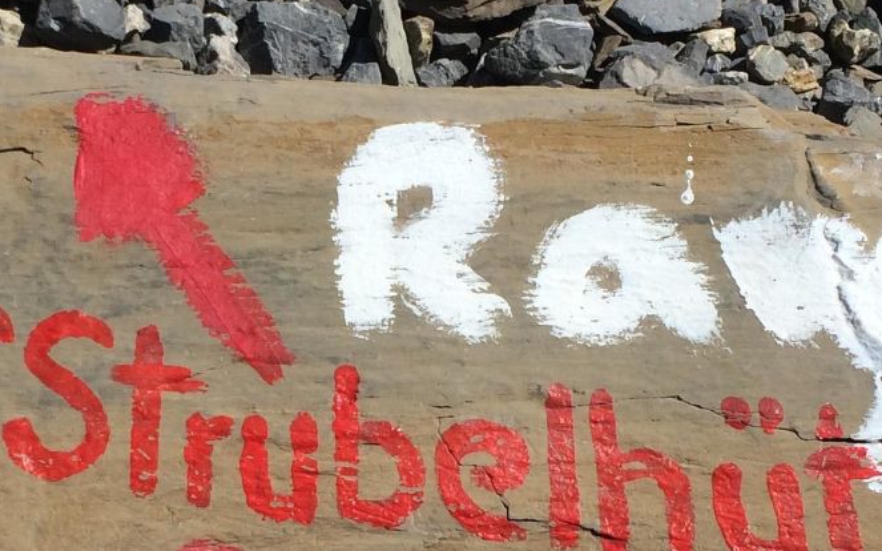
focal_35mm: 95
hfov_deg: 21.8
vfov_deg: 13.7
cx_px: 294
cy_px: 390
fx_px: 2283
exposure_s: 1/4566
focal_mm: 4.15
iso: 32
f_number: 2.2
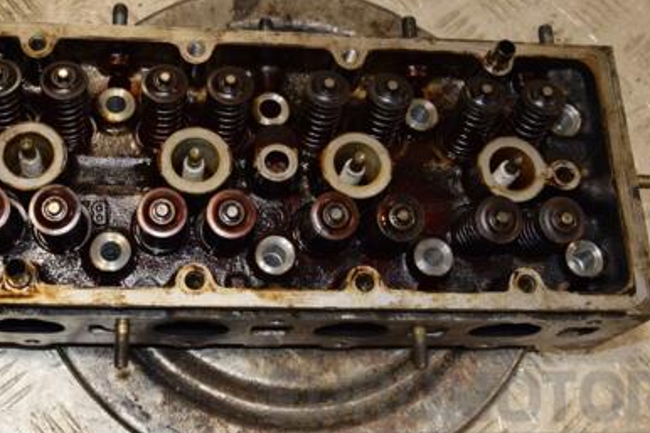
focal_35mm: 56
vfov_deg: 24.1
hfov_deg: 35.4
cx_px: 237
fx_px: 1011
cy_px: 172
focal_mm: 24
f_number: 6.3
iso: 800
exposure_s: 1/200
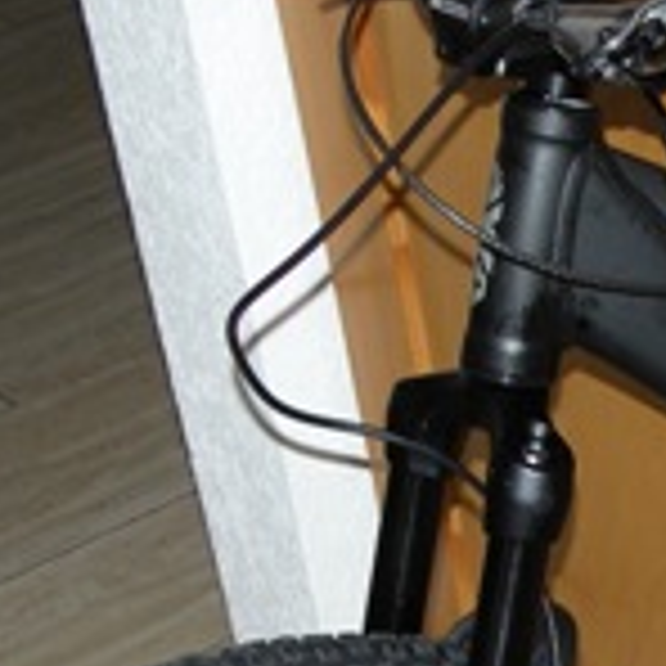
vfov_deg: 13.6
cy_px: 738
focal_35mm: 126
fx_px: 2743
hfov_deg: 13.1
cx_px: 994
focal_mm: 5.8
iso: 64
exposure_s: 1/60
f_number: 3.2
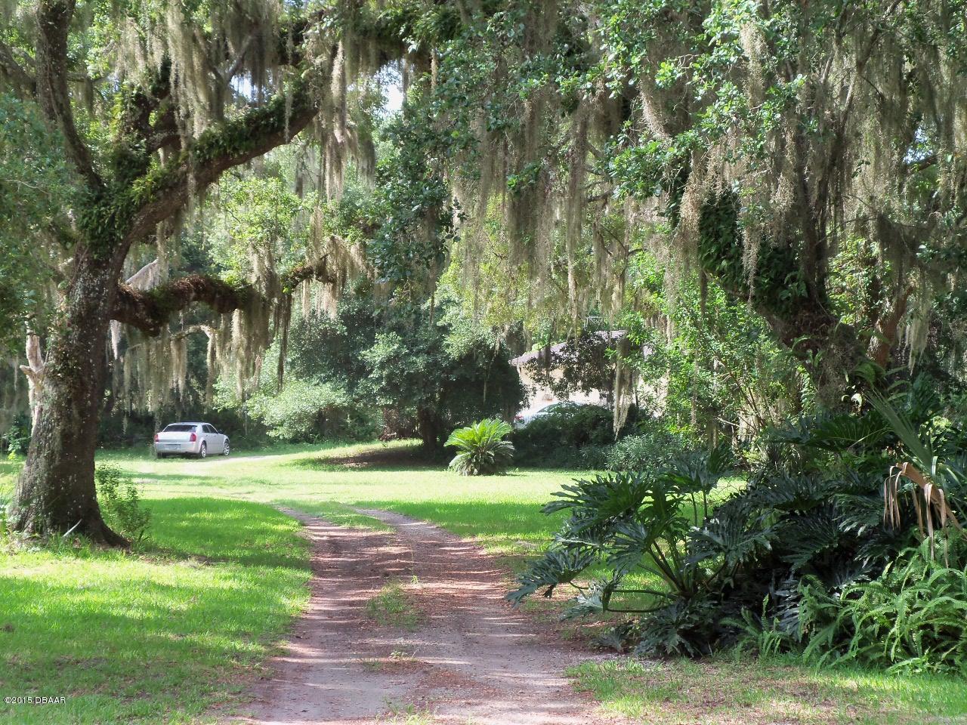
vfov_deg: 18.9
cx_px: 484
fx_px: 2179
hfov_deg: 25.0
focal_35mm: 78
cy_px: 362
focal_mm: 14.3
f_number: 4.2
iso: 80
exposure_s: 1/80
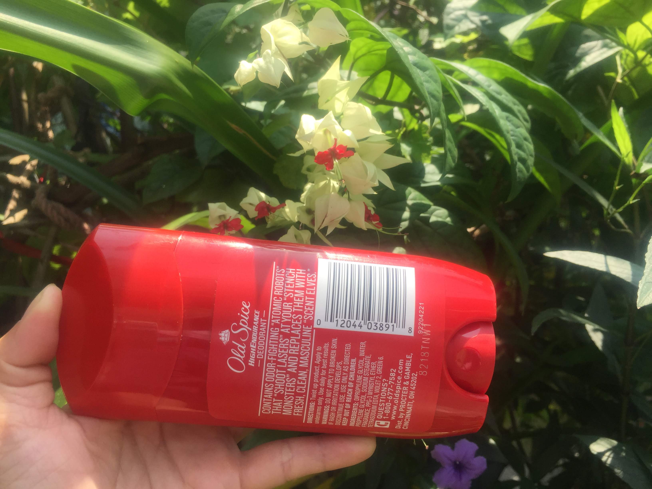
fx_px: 546
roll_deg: +1.6
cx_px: 326
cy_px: 244
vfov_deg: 48.2
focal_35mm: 29
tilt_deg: +15.1
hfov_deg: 61.7
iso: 32
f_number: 2.2
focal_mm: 4.15
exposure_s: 1/807
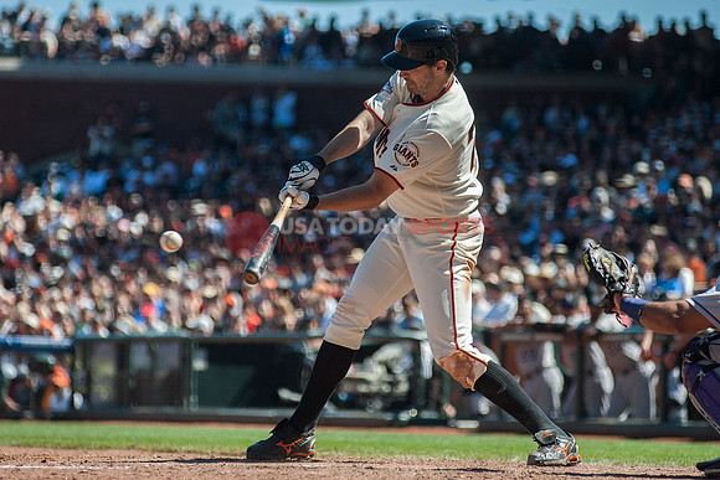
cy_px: 240
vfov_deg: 8.1
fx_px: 3401
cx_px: 360
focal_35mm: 170
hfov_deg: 12.1
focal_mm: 170
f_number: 4
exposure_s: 1/5000
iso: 640
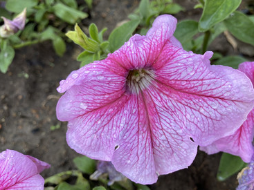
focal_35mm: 34
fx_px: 249
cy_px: 97
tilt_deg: -48.1
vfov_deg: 41.8
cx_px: 160
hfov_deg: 53.3
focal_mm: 4.25
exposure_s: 1/249
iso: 32
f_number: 1.8
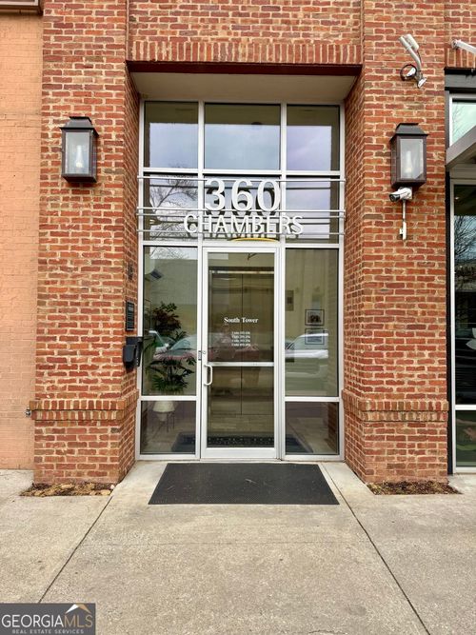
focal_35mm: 24
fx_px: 440
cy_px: 318
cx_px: 238
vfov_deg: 71.6
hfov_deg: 56.8
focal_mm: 6.76
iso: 80
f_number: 1.78
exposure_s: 1/612
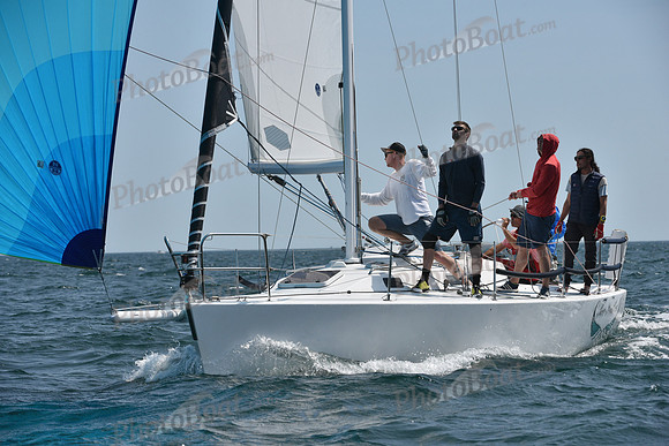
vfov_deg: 6.9
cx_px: 334
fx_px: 3717
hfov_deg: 10.3
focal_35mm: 200
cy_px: 223
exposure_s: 1/1600
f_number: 9
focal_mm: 200
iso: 320
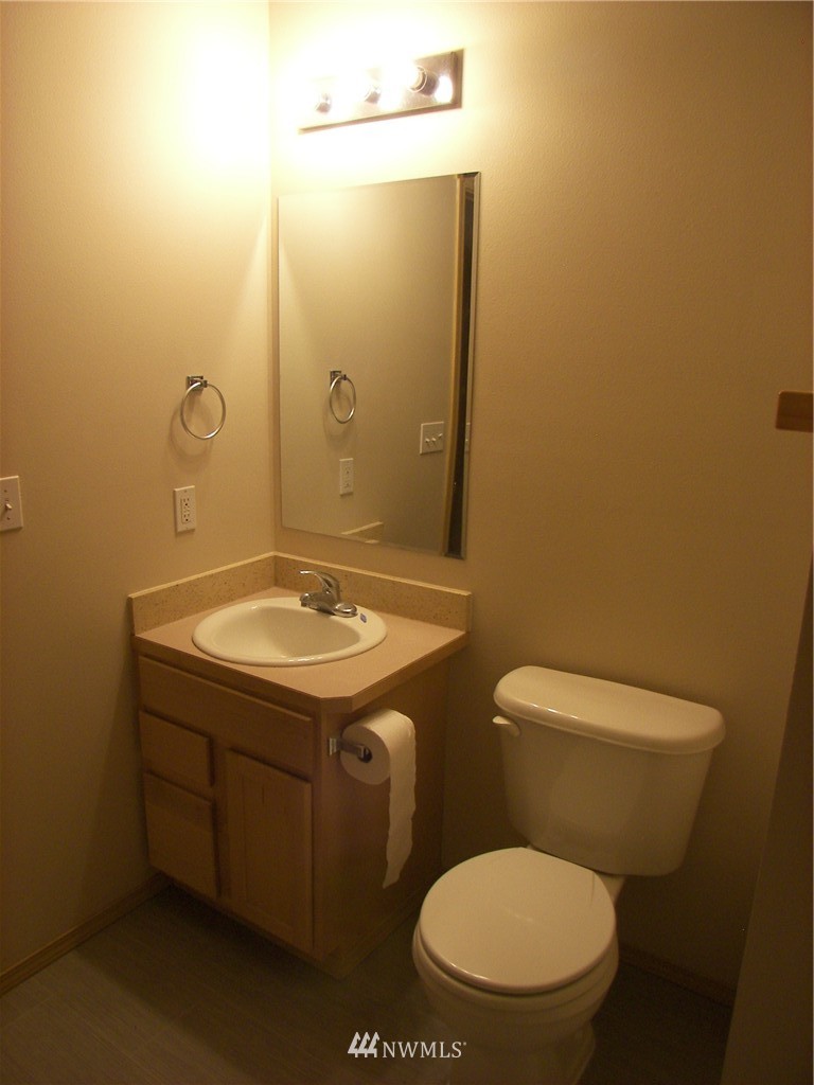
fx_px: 1129
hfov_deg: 39.7
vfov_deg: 51.4
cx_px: 407
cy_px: 542
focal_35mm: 36
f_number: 2.8
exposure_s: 1/25
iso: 100
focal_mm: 6
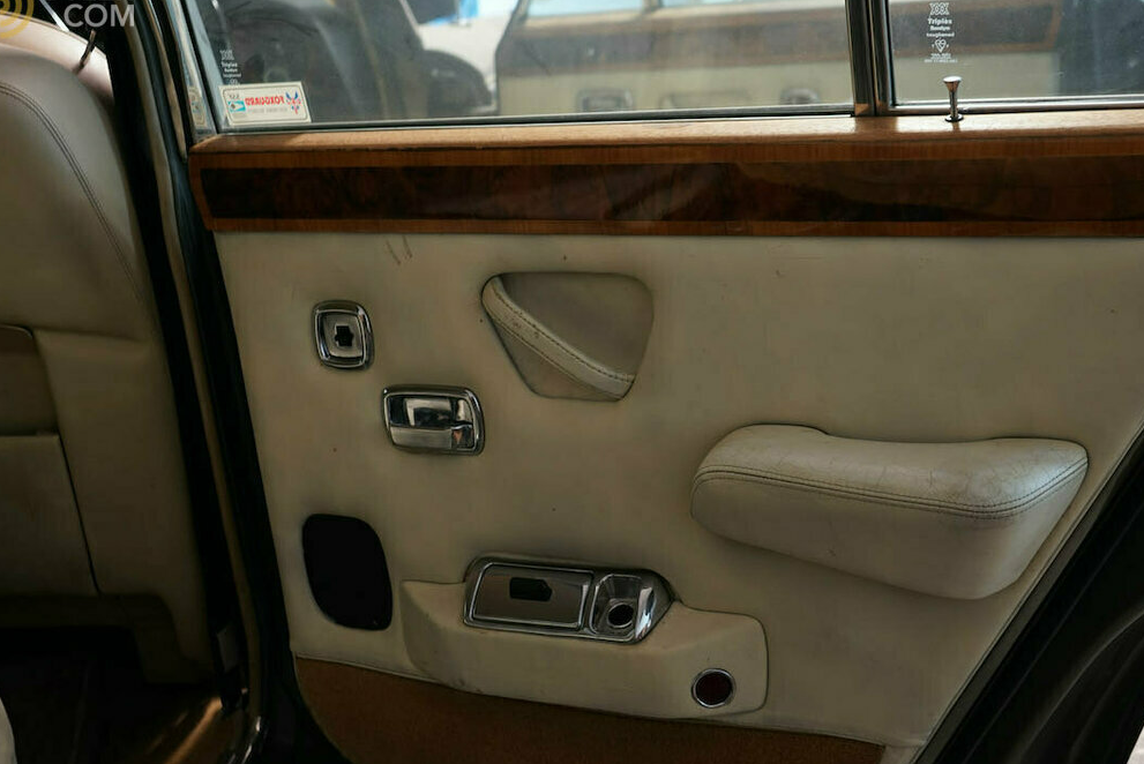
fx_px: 1463
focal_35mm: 46
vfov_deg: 29.3
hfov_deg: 42.6
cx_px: 642
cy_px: 421
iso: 500
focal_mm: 38
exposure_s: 1/5
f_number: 4
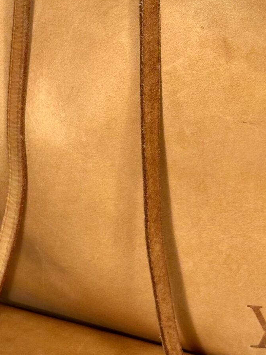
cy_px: 65
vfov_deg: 14.3
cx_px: 219
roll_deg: +2.3
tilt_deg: -31.6
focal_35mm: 137
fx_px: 1403
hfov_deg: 10.8
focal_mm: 6.86
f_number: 1.78
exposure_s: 1/50
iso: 50
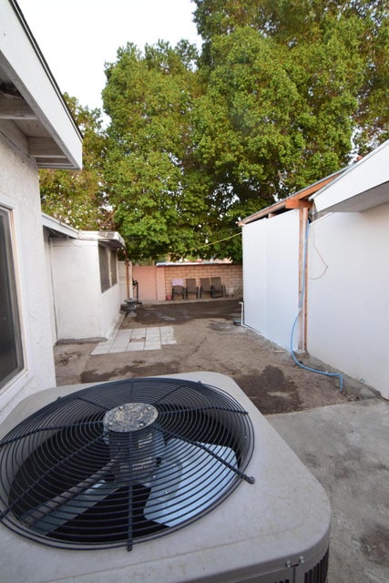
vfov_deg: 95.0
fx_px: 267
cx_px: 194
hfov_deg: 72.1
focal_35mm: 16
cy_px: 292
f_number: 8
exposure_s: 1/60
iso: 1600
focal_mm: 11
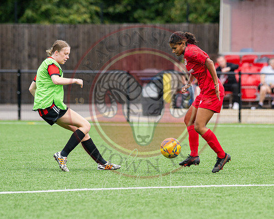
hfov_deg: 6.6
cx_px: 194
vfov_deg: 5.3
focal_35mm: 293
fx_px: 2372
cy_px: 120
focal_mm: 135
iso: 200
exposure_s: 1/4000
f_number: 2.1
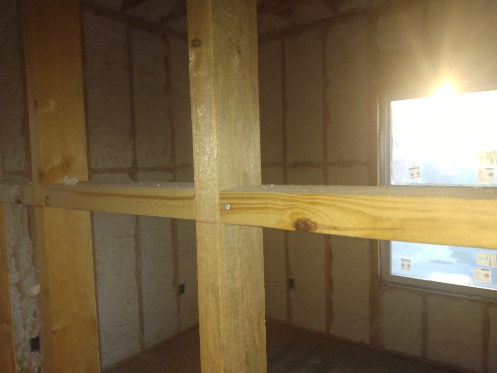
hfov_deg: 81.7
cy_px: 186
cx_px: 248
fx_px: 287
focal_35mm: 20
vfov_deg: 66.0
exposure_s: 1/30
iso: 169
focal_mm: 3.54
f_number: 2
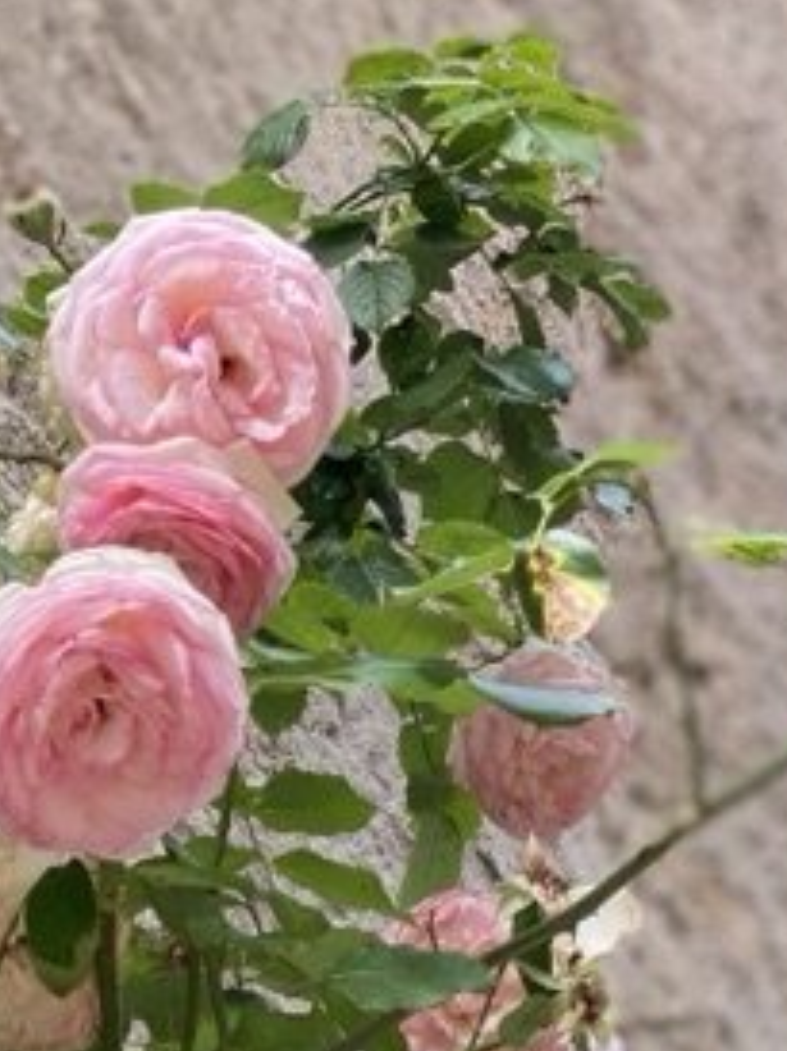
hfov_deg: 9.7
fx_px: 4615
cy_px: 1327
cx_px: 522
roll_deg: +2.1
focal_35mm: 152
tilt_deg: +27.2
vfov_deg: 12.6
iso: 20
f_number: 2
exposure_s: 1/252
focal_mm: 6
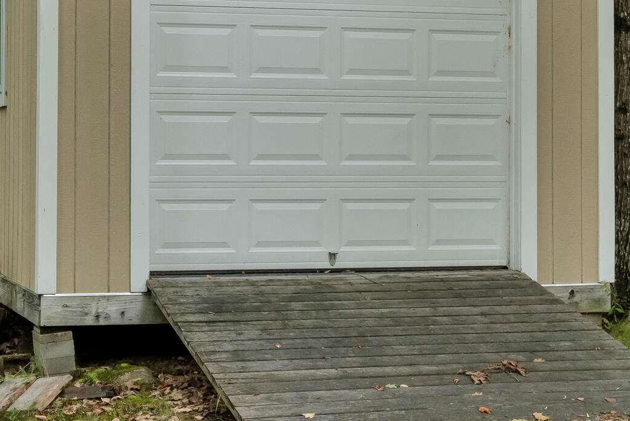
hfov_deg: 21.9
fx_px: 1628
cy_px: 49
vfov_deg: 14.6
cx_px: 288
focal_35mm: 93
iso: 800
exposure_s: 1/90
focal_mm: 32
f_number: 8
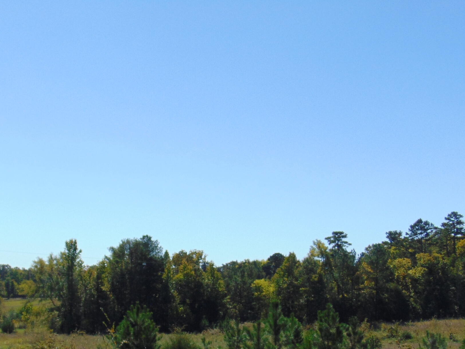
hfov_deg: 34.2
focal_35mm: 56
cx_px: 174
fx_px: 752
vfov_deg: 25.6
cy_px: 279
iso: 80
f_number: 8.3
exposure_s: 1/320
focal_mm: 6.3
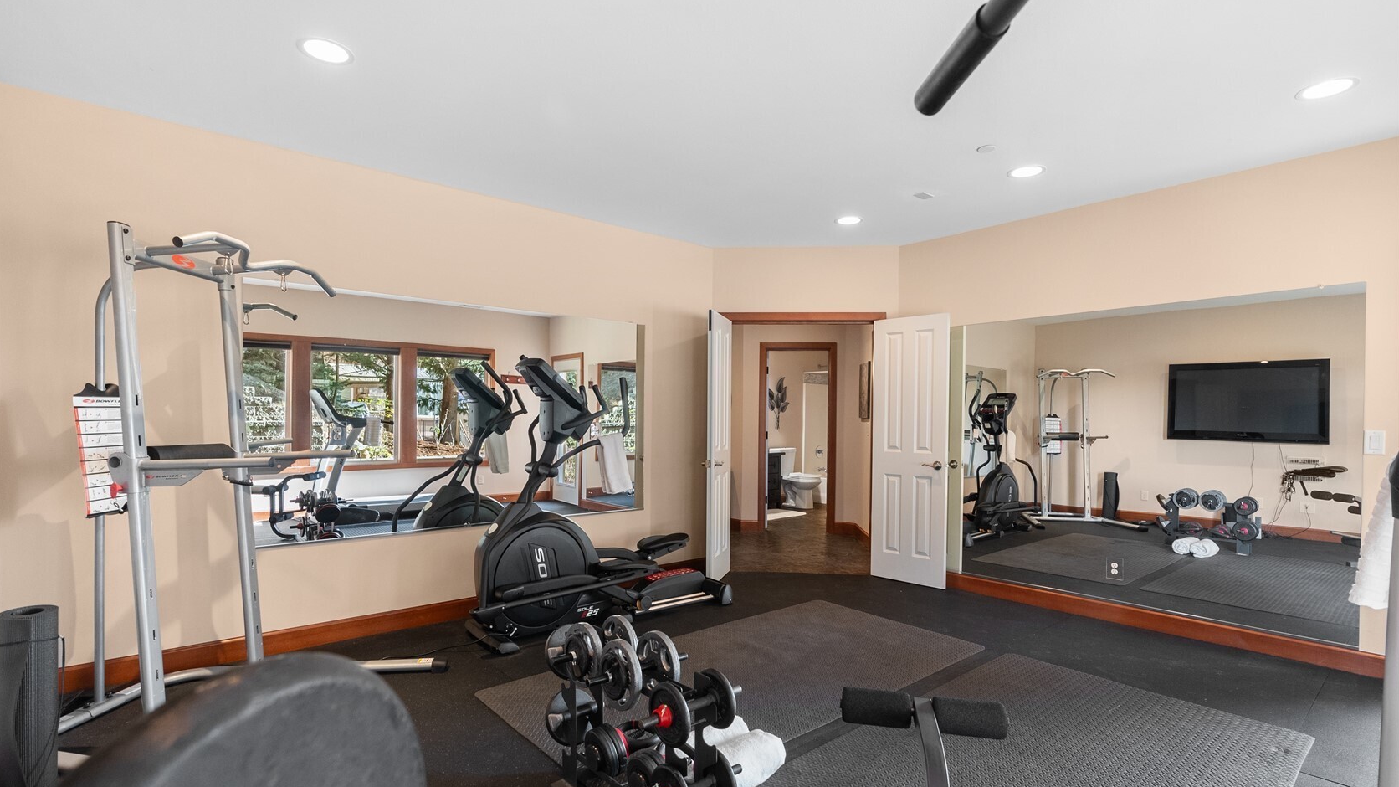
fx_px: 631
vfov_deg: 63.8
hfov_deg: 95.9
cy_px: 424
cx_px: 692
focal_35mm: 17
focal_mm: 16
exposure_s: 1/5
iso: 1600
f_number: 7.1
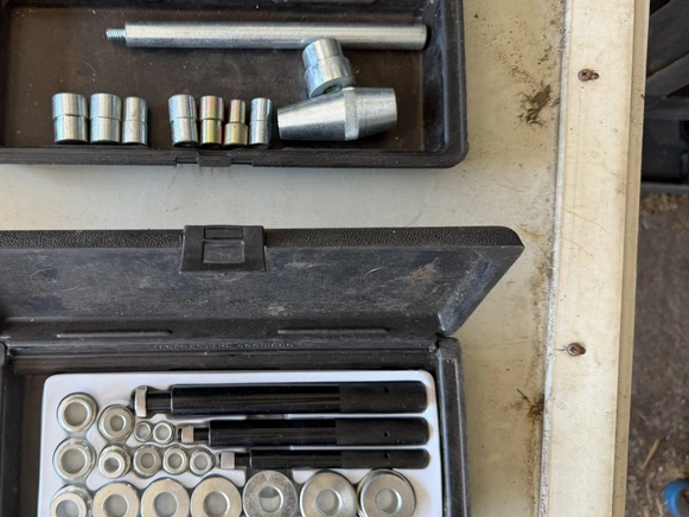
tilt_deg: -85.3
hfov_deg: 57.5
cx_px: 251
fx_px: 617
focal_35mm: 31
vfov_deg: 45.5
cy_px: 256
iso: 80
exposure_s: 1/121
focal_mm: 6.76
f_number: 1.78
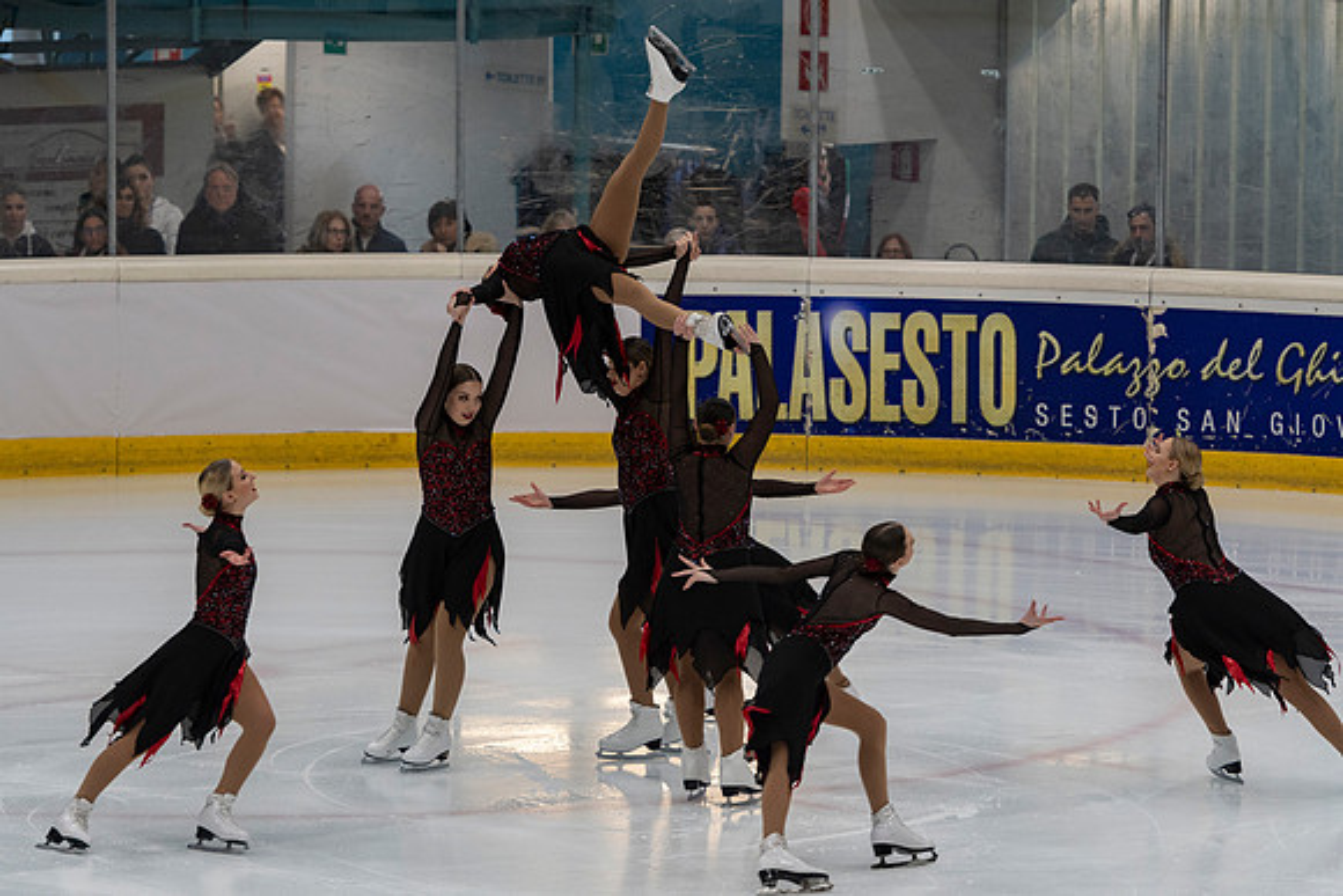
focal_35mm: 232
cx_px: 672
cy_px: 448
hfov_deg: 8.9
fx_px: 8675
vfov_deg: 5.9
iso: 800
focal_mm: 155
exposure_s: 1/320
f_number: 4.5
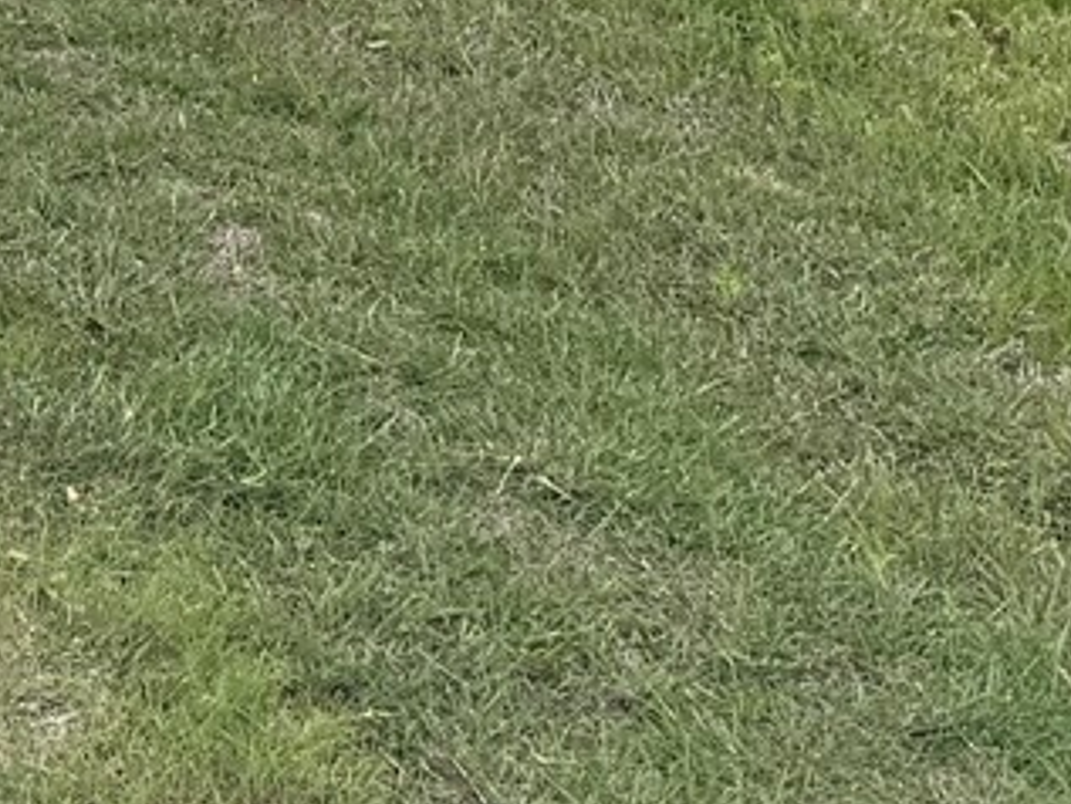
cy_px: -1324
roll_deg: +0.0
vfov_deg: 8.5
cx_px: -257
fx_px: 4797
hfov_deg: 12.4
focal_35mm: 155
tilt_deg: +0.4
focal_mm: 6.76
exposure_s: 1/5814
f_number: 1.78
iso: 80
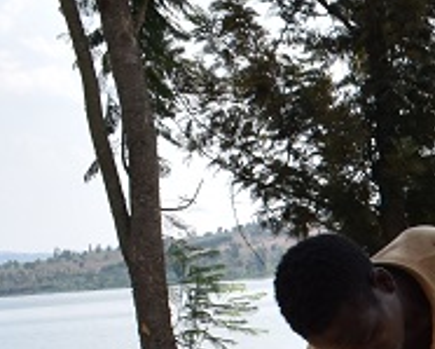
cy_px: 464
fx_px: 1752
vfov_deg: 11.1
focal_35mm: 136
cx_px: 903
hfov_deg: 12.3
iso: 200
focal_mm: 18
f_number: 9
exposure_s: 1/320
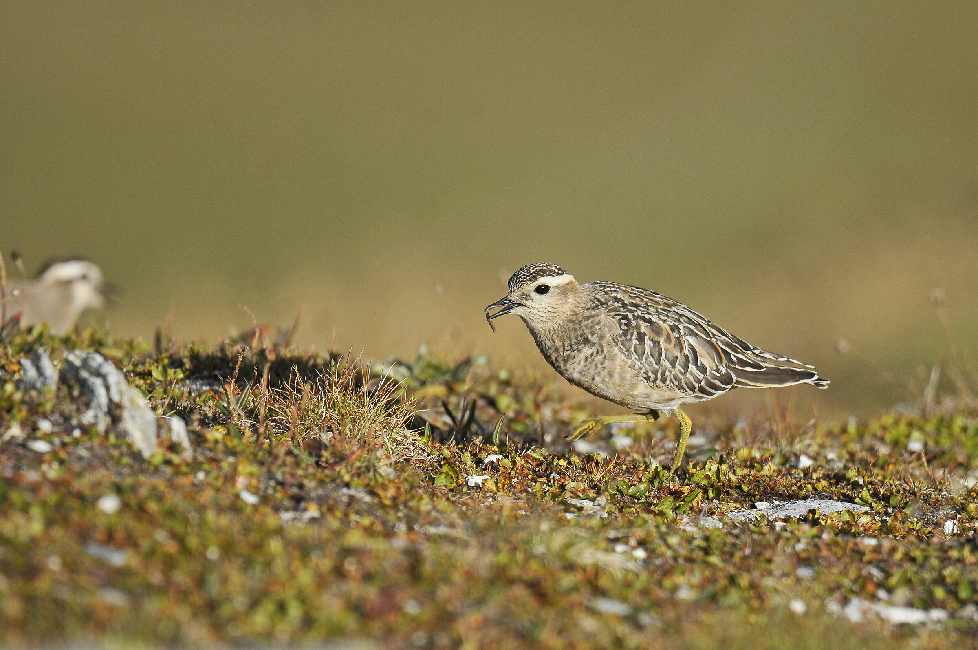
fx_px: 24420
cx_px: 489
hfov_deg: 2.3
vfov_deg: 1.5
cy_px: 325
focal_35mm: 900
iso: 500
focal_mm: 600
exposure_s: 1/2000
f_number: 7.1
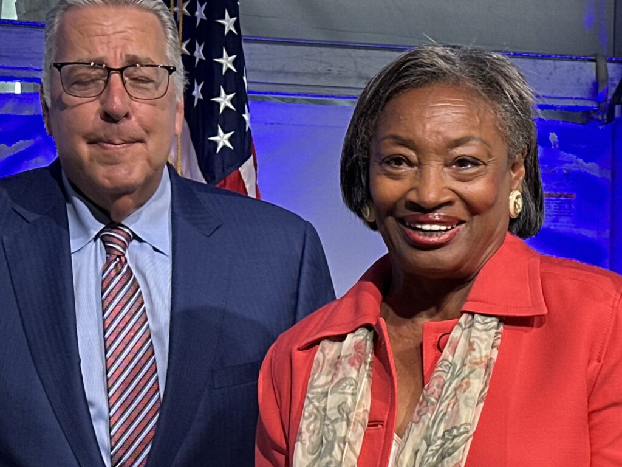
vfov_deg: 12.2
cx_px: 413
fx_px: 2156
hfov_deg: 16.4
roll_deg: -0.2
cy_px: 466
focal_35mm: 120
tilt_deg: -2.2
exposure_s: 1/171
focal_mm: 6.86
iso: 64
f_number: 1.78
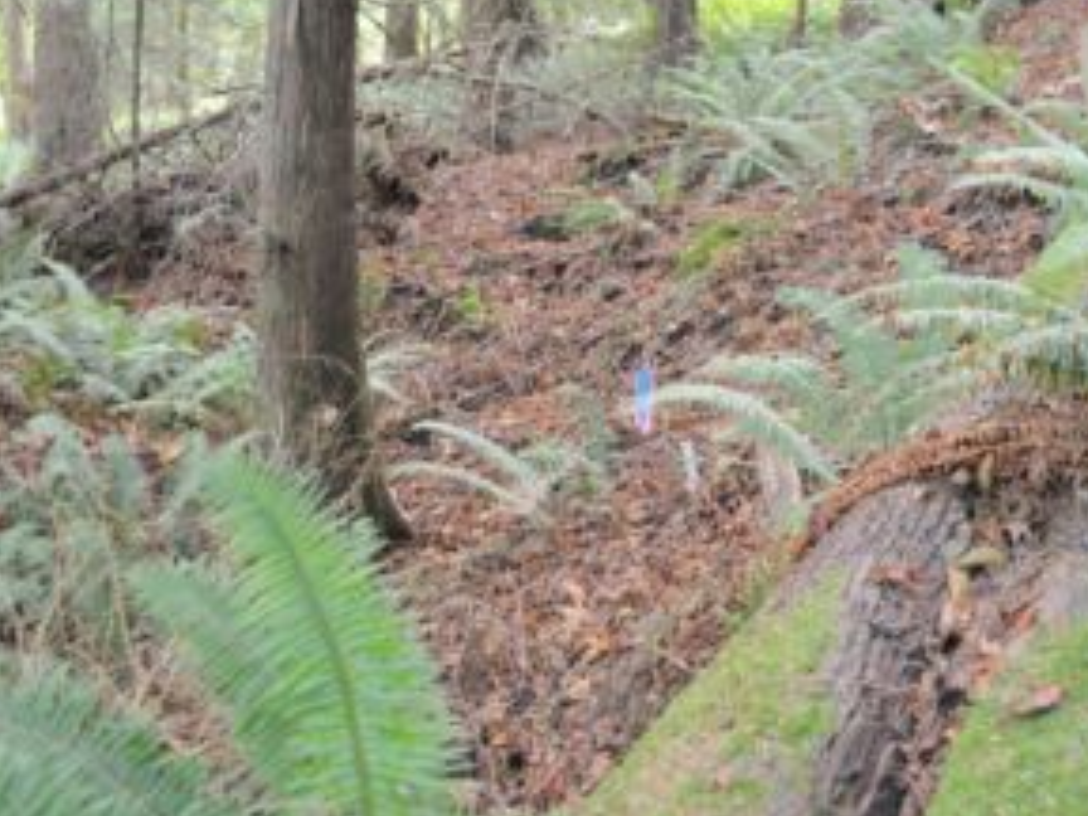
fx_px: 1383
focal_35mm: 44
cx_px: 627
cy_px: 329
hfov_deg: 42.8
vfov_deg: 32.8
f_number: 3.8
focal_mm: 22
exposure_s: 1/30
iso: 1400
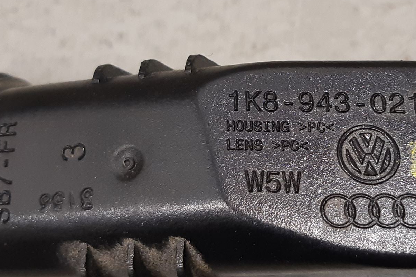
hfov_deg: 41.7
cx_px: 302
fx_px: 532
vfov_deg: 29.2
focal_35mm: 46
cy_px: 106
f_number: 1.7
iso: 160
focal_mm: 3.93
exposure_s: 1/50
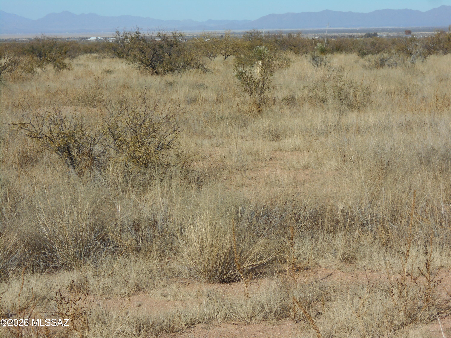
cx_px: 226
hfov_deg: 15.2
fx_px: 1694
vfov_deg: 11.4
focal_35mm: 130
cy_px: 169
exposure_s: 1/500
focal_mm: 23
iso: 80
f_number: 6.5
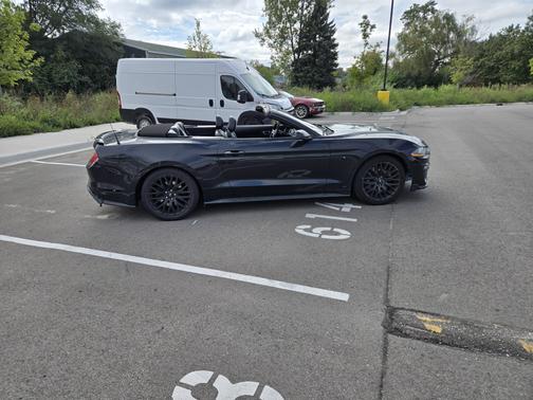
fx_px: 354
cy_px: 200
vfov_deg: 58.9
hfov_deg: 73.9
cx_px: 266
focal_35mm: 23
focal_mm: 5.4
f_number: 1.8
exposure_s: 1/2921
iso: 32
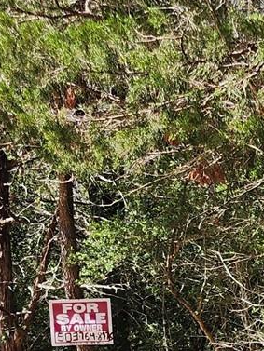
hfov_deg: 11.8
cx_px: 249
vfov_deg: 15.5
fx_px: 1270
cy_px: 354
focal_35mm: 125
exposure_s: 1/545
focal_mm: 6.4
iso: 12
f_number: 1.8
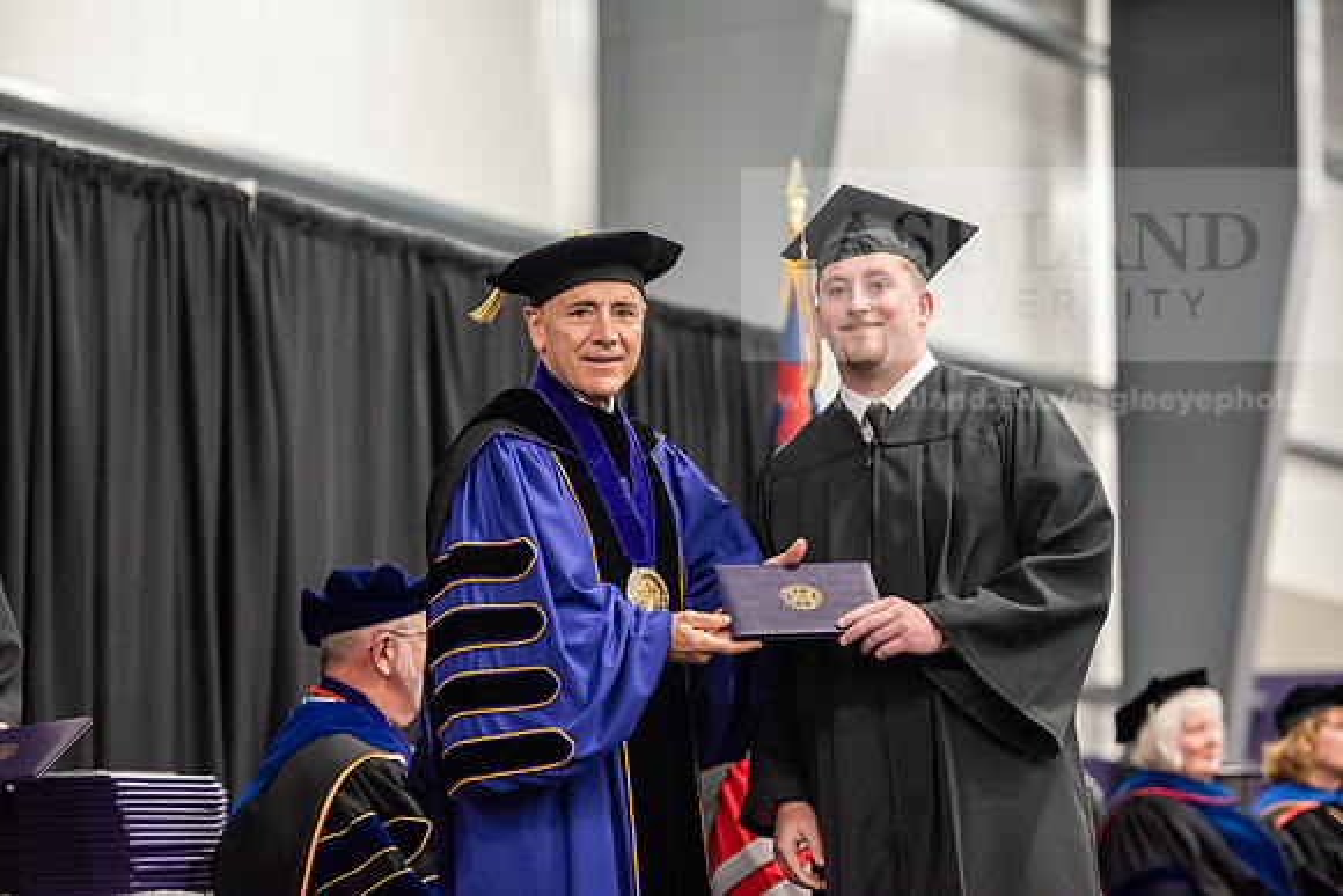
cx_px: 672
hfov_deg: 18.3
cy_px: 448
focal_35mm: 112
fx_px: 4179
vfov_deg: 12.2
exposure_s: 1/200
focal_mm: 112
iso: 3200
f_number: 3.2
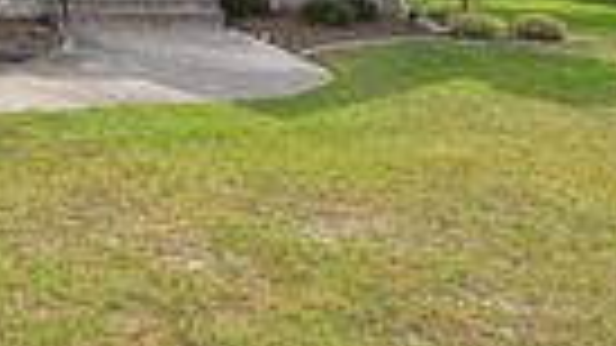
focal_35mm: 46
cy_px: -92
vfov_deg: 23.3
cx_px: -139
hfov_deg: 34.6
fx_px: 751
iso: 400
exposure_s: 1/500
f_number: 2.8
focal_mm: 12
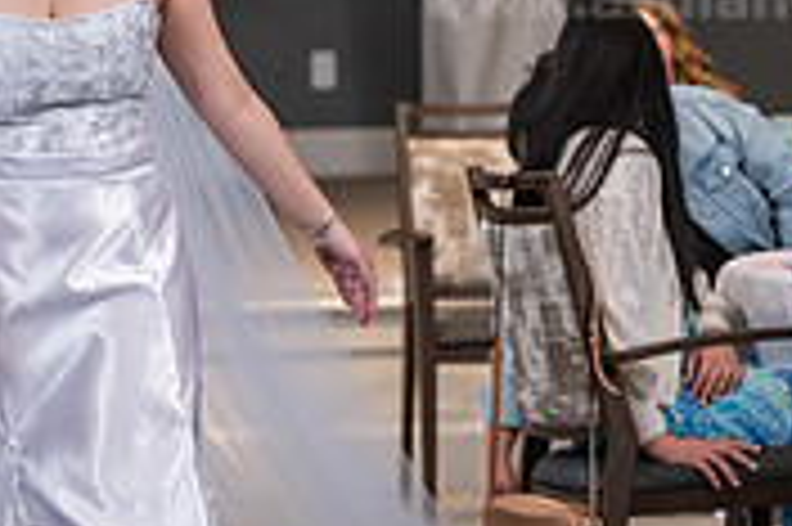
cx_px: 216
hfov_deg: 6.4
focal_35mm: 323
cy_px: 92
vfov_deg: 4.2
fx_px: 7099
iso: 1250
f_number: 3.5
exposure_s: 1/200
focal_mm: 98
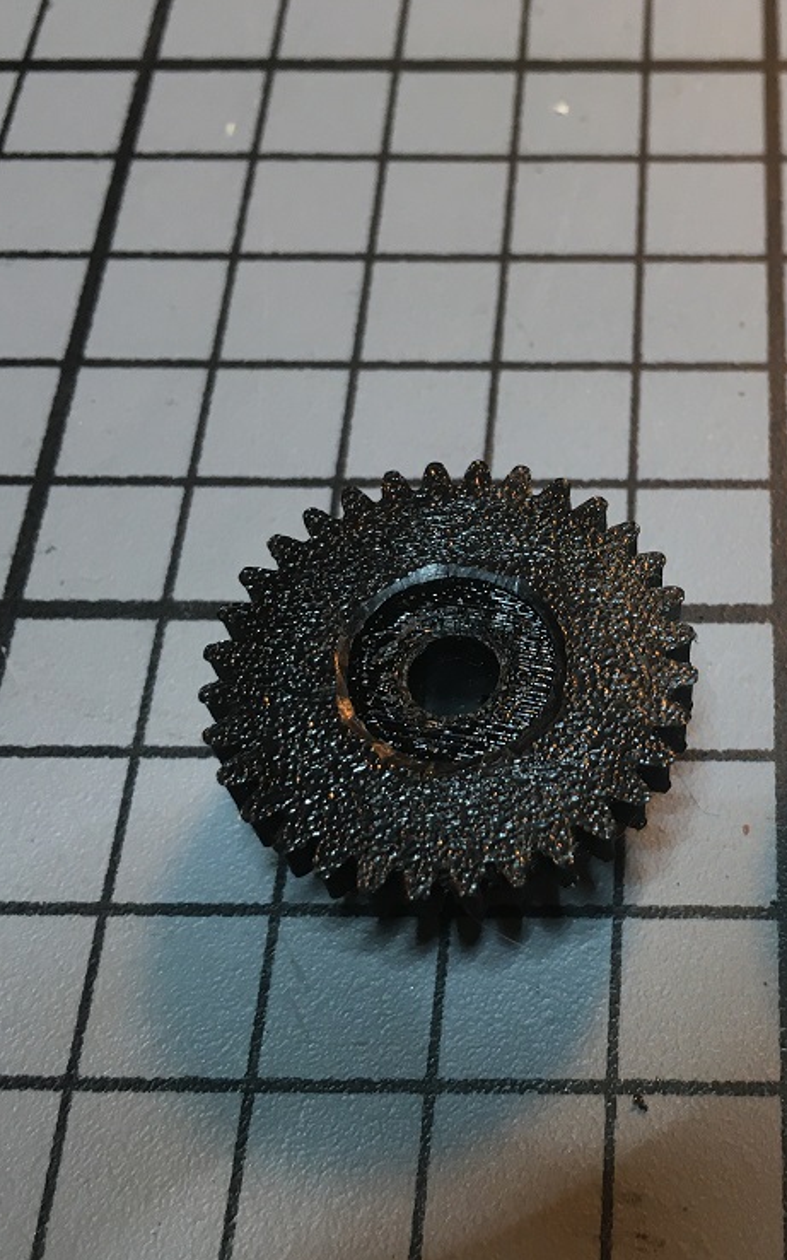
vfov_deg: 47.2
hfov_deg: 29.4
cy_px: 628
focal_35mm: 42
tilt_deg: -61.7
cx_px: 697
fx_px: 1442
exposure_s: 1/33
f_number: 2.2
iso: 64
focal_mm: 4.15
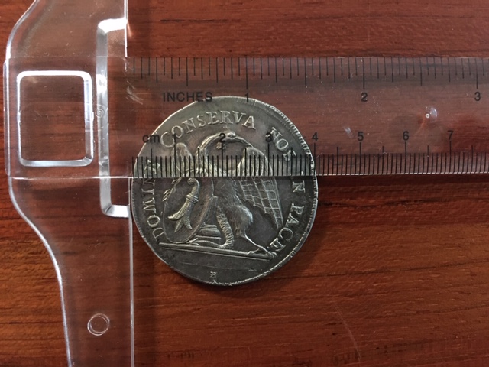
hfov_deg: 61.7
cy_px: 184
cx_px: 244
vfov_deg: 48.2
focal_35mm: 29
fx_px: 410
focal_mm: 4.15
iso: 500
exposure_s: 1/15
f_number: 2.2
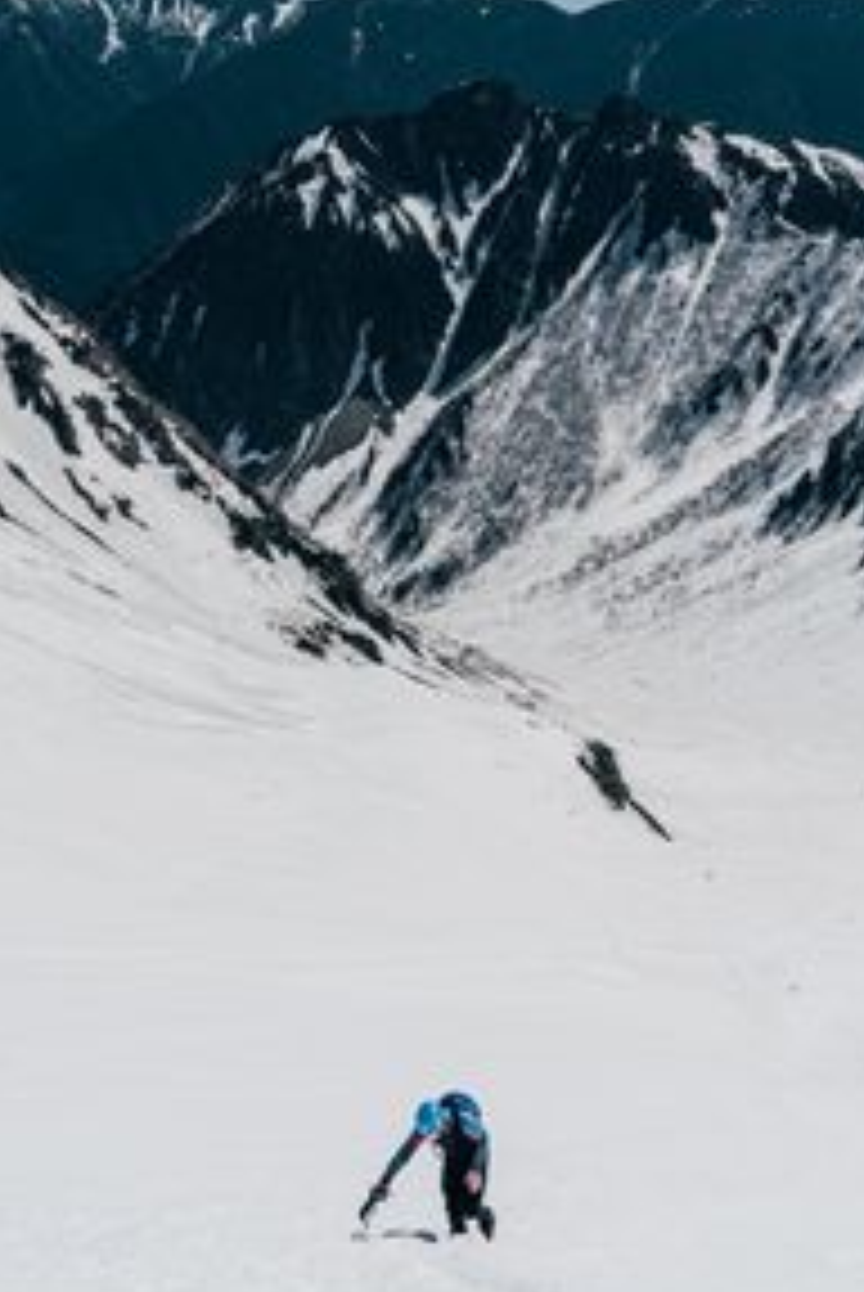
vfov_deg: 39.3
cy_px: 486
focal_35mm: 50
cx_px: 400
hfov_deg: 27.0
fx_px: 1796
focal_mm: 28
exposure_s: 1/1000
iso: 160
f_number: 9
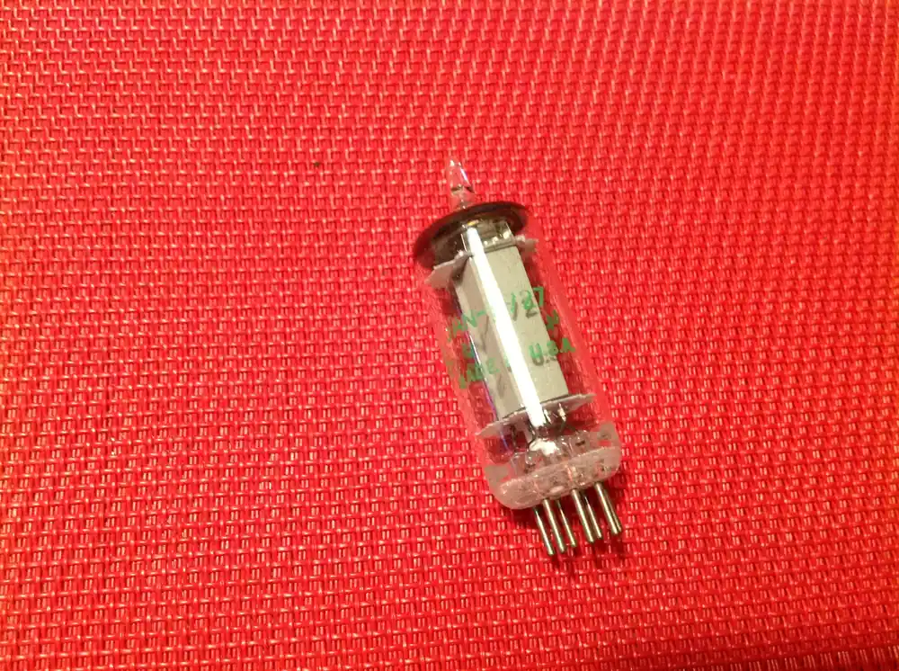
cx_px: 450
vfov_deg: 40.6
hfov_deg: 52.7
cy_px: 336
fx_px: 907
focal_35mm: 35
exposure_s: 1/15
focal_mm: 4.28
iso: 320
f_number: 2.4
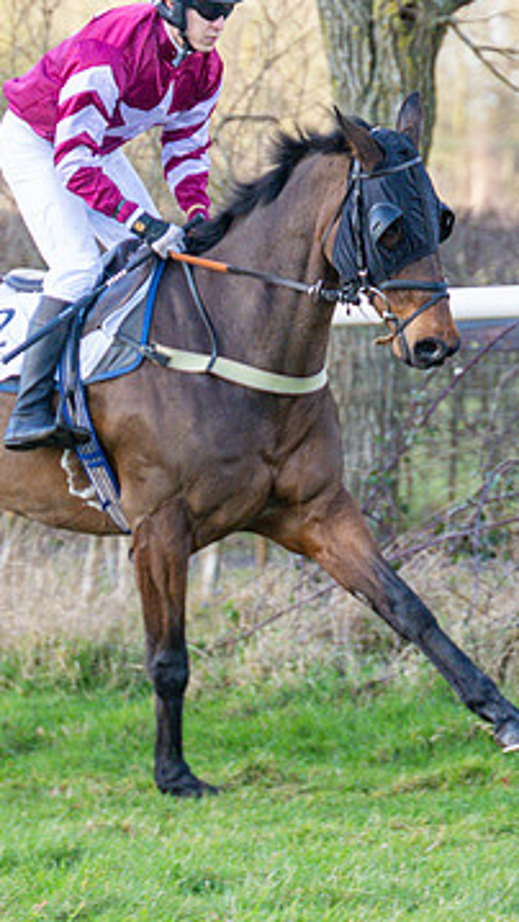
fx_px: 10371
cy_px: 442
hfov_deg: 2.9
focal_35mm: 424
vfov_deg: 5.1
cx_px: 172
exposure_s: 1/1000
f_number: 4
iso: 800
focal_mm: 125
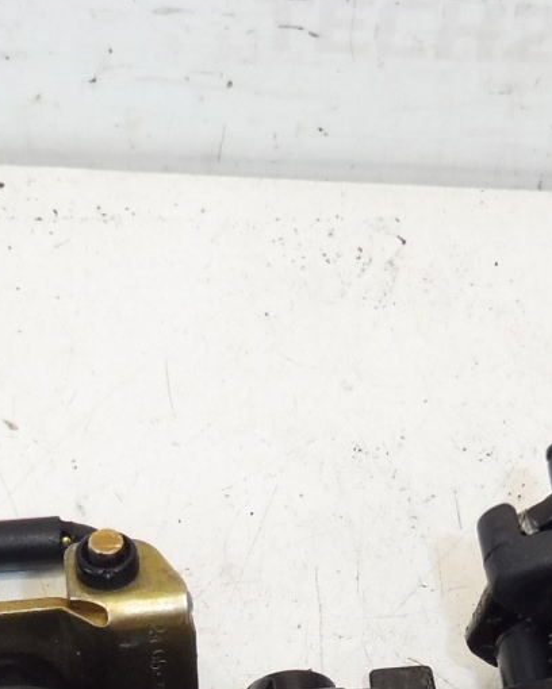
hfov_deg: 16.4
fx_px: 1920
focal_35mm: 94
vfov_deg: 19.7
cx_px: 244
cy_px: 721
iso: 200
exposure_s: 1/60
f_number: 3.5
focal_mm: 4.3
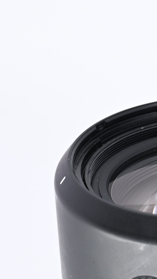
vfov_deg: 10.9
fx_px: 1466
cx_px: 275
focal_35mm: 198
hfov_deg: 6.0
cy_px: 197
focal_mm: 50
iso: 500
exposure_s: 1/125
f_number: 9
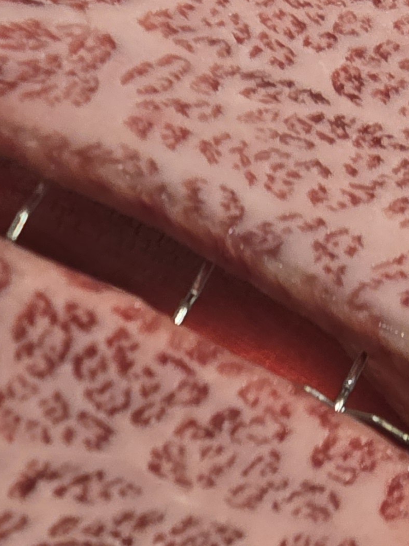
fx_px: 4111
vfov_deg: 7.6
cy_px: 227
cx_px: -89
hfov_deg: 5.7
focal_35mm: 261
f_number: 2.4
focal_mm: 7.9
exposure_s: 1/60
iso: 250
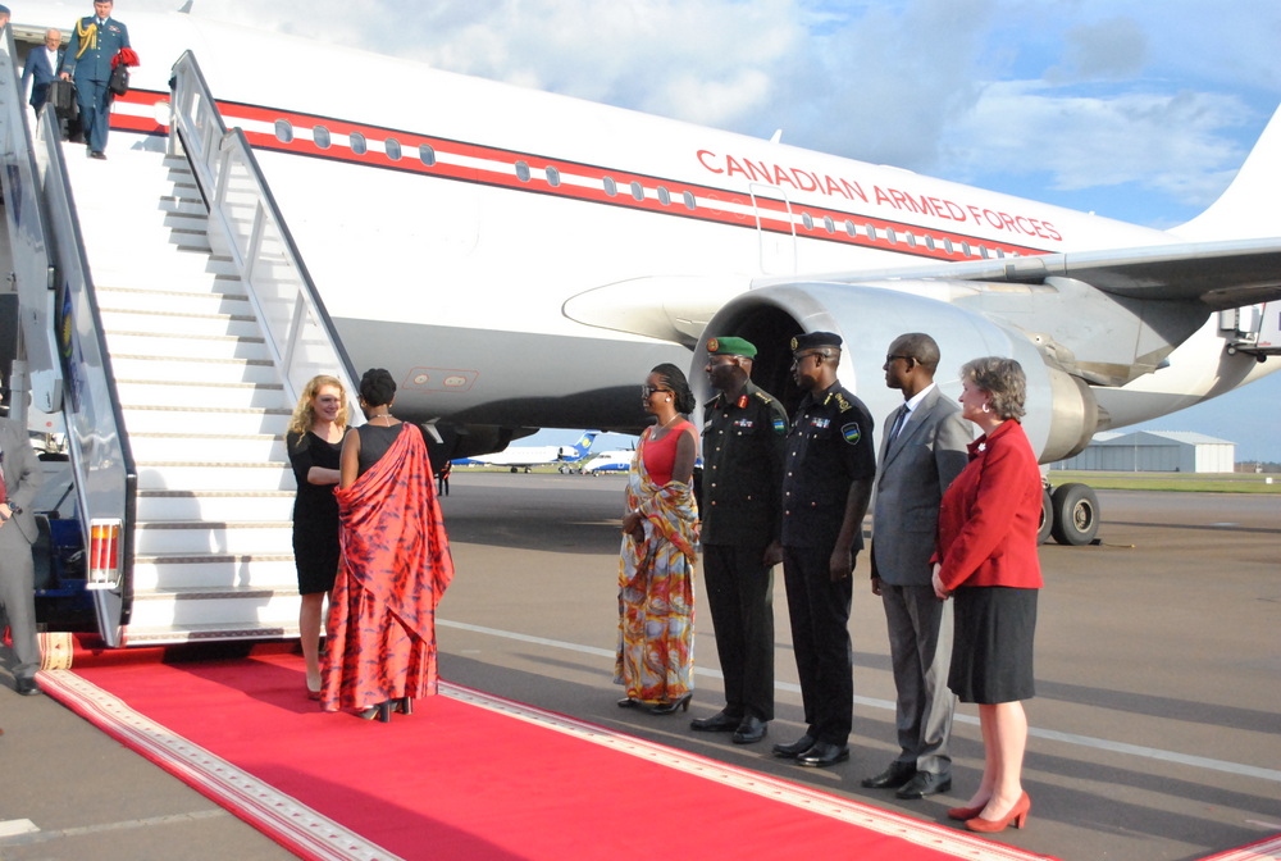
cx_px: 640
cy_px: 430
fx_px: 1284
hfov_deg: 53.0
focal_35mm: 36
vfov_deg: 37.1
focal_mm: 24
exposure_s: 1/4000
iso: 1600
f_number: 5
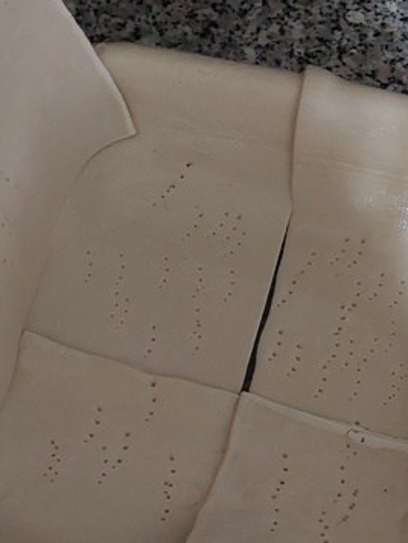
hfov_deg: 25.2
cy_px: 324
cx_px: 245
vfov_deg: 33.1
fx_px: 911
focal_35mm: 58
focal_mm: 4.6
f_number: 1.8
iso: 1600
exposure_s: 1/25
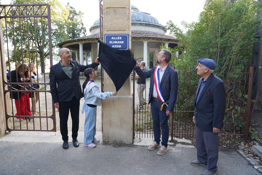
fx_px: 175
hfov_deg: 73.7
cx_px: 131
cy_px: 88
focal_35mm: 24
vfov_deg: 53.1
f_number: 4
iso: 160
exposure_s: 1/60
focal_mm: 24
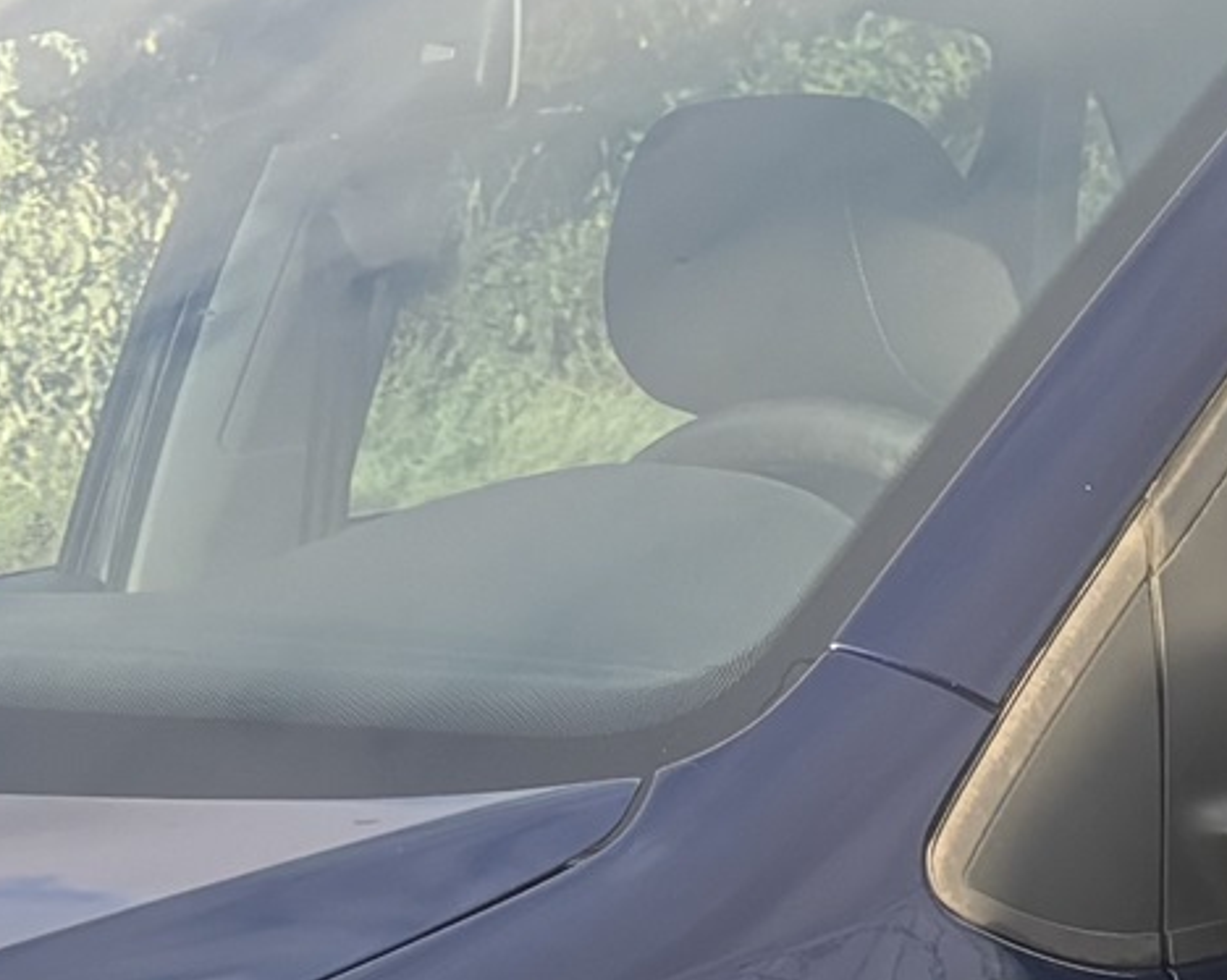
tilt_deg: -16.6
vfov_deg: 9.3
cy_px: 2028
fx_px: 5626
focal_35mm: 155
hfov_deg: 12.3
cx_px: -68
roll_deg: +2.6
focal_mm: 5.96
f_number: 1.6
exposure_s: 1/364
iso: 50
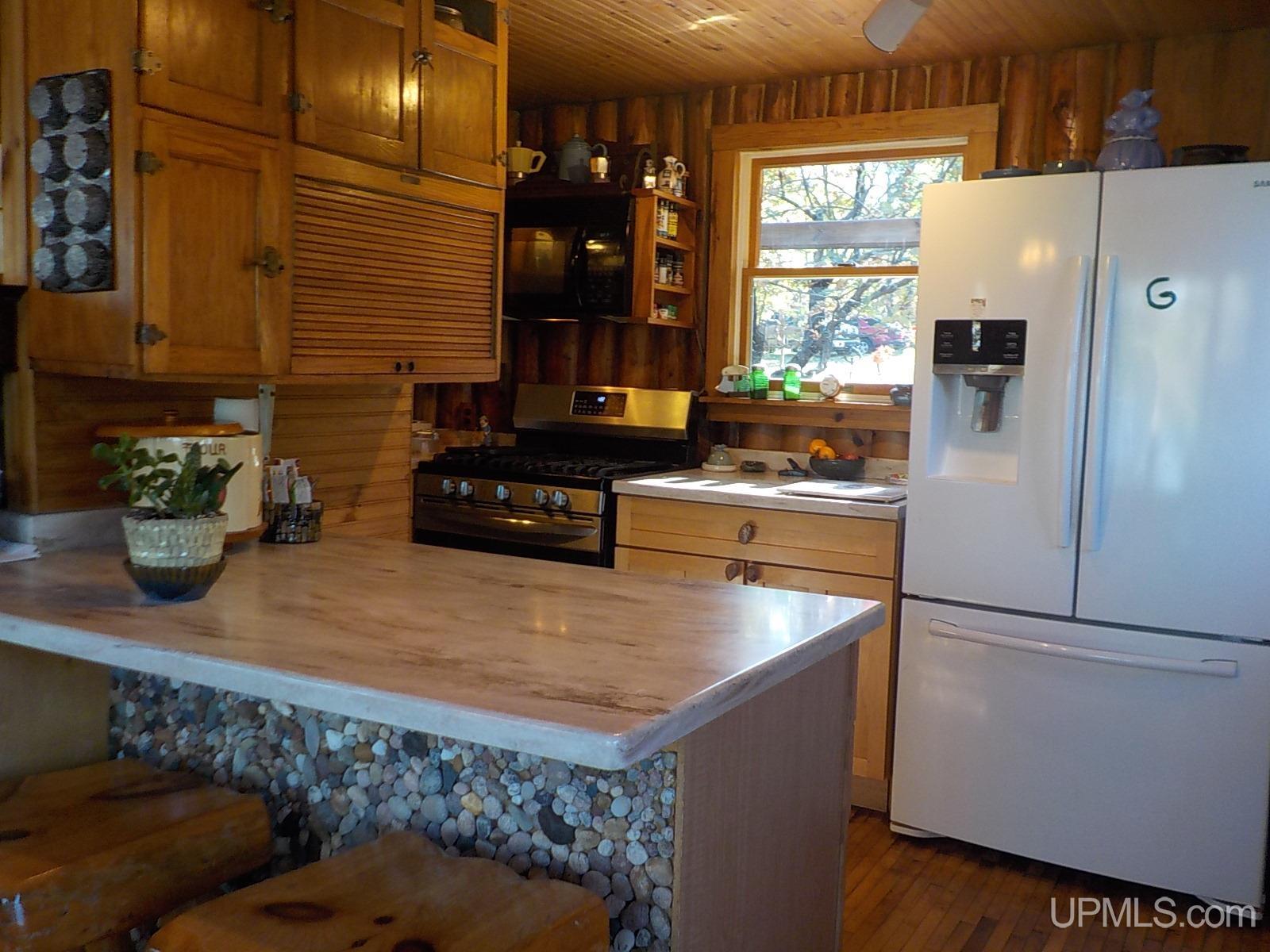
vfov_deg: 46.8
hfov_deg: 60.0
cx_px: 635
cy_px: 476
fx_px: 1101
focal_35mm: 30
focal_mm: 4.1
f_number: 3.3
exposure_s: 1/30
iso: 160
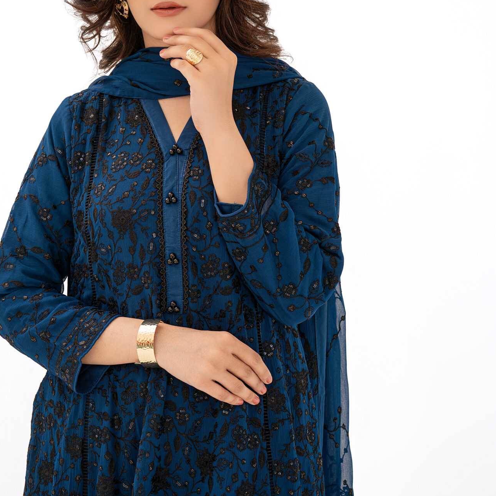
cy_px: 163
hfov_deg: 20.4
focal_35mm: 85
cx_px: 199
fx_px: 1378
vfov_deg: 20.3
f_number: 5
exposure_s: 1/200
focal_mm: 50
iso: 200
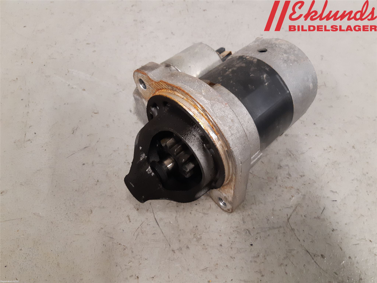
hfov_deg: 67.3
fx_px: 283
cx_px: 188
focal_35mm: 26
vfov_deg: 53.1
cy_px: 142
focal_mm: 3.93
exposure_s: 1/50
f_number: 1.7
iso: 250
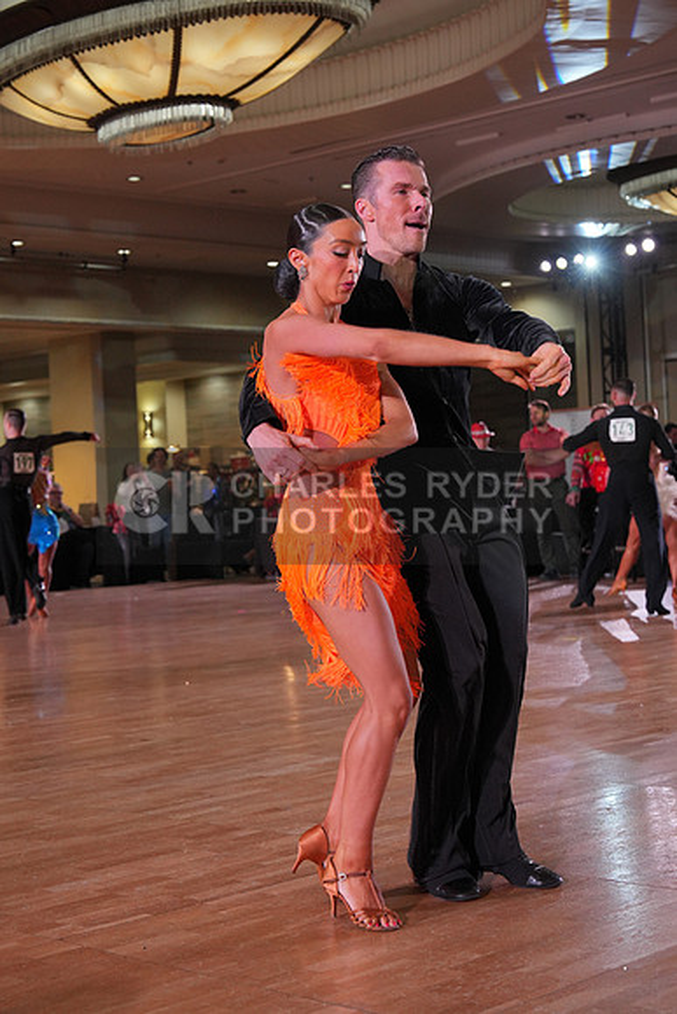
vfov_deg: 31.9
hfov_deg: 21.6
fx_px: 1776
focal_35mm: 63
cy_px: 507
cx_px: 338
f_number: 5.6
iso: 2000
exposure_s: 1/400
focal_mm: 63
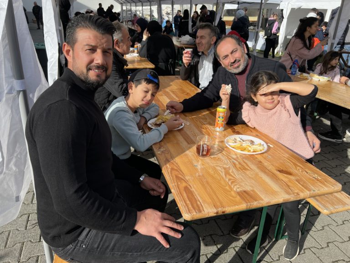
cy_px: 132
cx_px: 175
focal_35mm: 26
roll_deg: -1.8
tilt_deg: -24.7
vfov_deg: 53.1
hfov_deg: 67.3
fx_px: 263
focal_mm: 5.7
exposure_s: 1/3571
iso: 50
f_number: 1.5
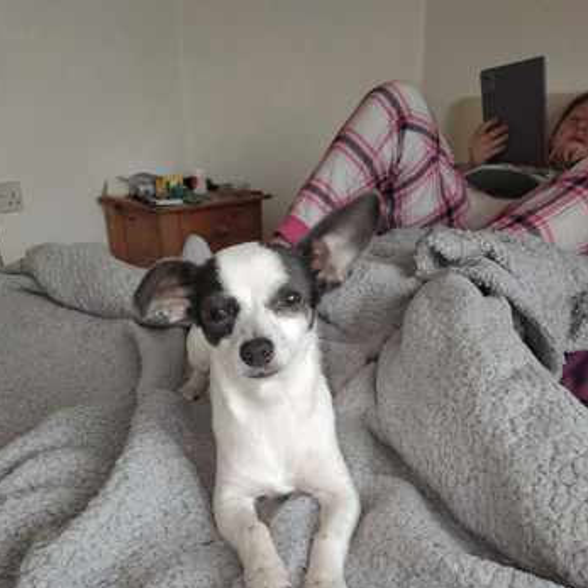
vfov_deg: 53.4
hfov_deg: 54.0
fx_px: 577
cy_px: 370
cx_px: 292
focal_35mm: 30
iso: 359
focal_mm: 4.15
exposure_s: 1/25
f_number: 1.8
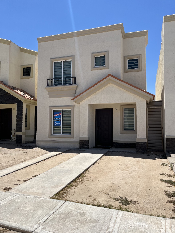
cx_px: 88
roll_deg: +0.6
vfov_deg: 67.3
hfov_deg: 53.1
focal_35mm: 26
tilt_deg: +3.0
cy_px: 116
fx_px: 175
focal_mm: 5.1
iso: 50
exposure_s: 1/5319
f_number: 1.6
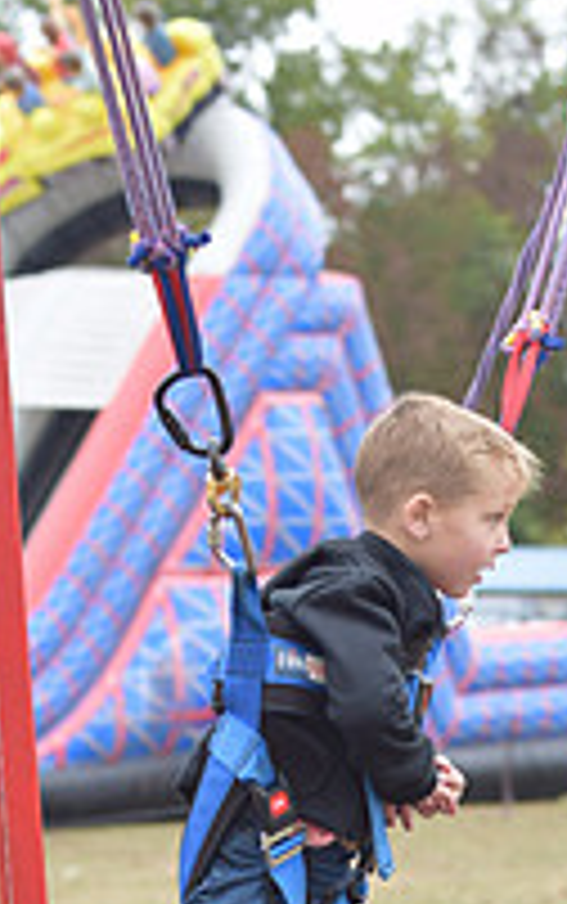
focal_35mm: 239
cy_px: 976
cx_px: 333
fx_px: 5896
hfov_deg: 5.5
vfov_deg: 8.7
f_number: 3.5
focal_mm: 70
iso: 200
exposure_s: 1/400
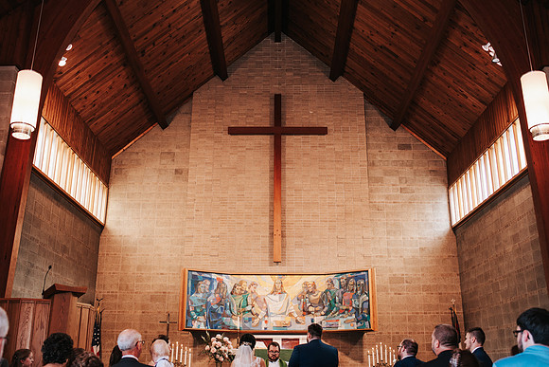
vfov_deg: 36.5
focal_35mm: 36
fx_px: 556
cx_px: 272
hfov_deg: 52.6
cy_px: 190
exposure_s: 1/125
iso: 560
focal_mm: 35
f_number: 3.2
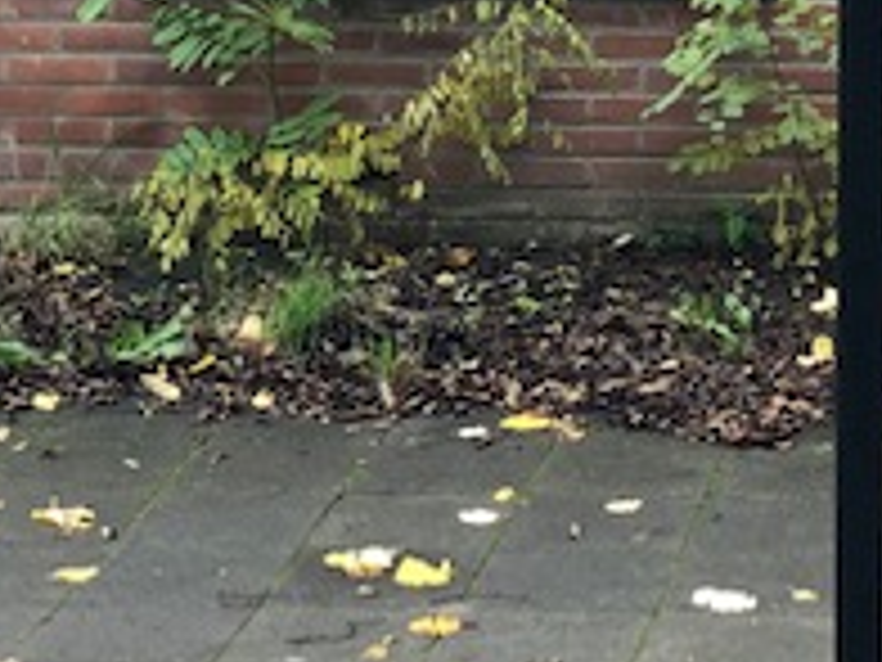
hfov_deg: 11.5
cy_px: -383
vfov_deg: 8.5
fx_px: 4332
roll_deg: +1.4
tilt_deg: -3.5
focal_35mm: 170
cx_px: 850
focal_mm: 6
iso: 32
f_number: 2.4
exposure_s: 1/60
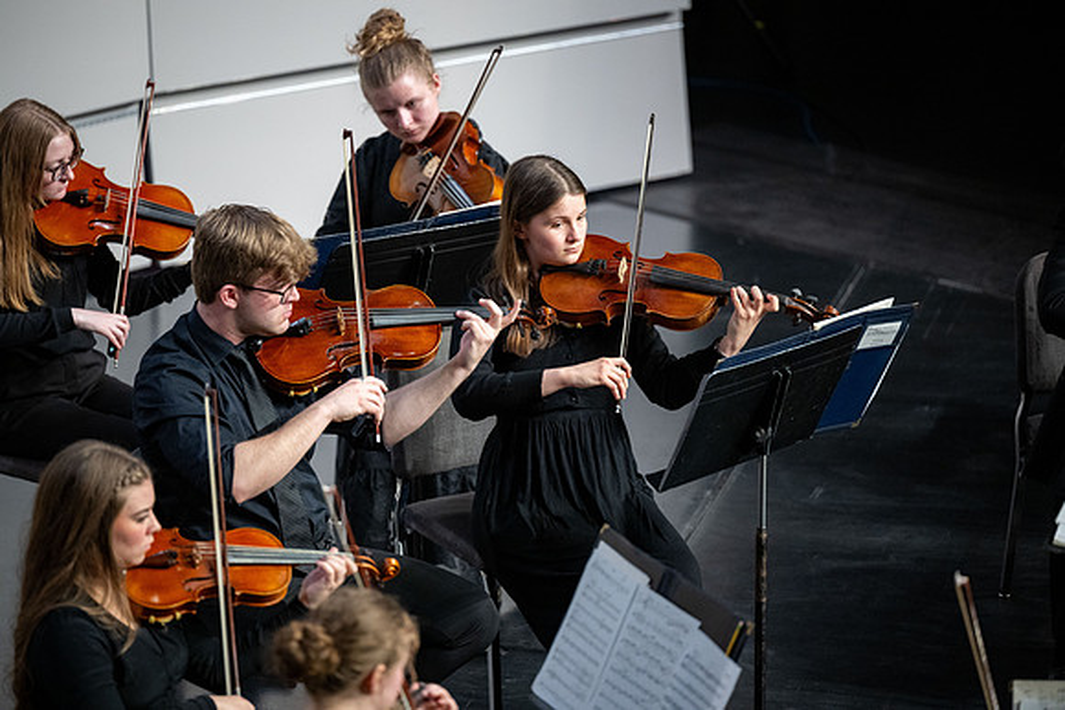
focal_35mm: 200
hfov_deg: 10.3
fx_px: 5918
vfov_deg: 6.9
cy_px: 355
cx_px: 532
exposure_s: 1/400
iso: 1600
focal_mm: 200
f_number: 2.8
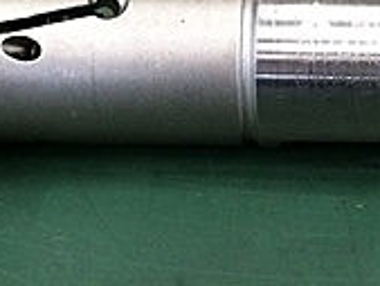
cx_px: 420
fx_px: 1208
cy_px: 34
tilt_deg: -35.8
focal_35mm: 110
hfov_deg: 17.3
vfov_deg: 13.4
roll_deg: -0.1
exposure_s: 1/30
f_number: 2.2
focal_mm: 4.15
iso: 200
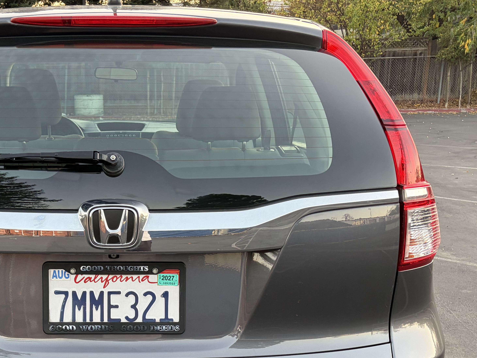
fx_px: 703
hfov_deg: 36.9
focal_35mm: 51
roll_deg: +1.0
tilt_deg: -16.9
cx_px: 142
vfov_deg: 27.9
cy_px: 297
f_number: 1.6
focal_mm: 5.96
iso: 125
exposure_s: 1/77
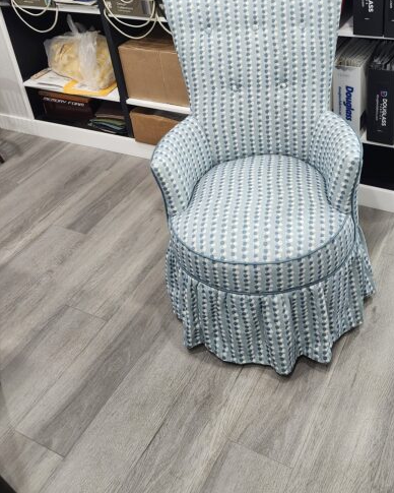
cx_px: 239
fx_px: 539
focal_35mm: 37
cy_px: 135
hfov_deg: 39.9
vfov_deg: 47.6
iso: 400
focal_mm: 5.54
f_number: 1.8
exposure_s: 1/120
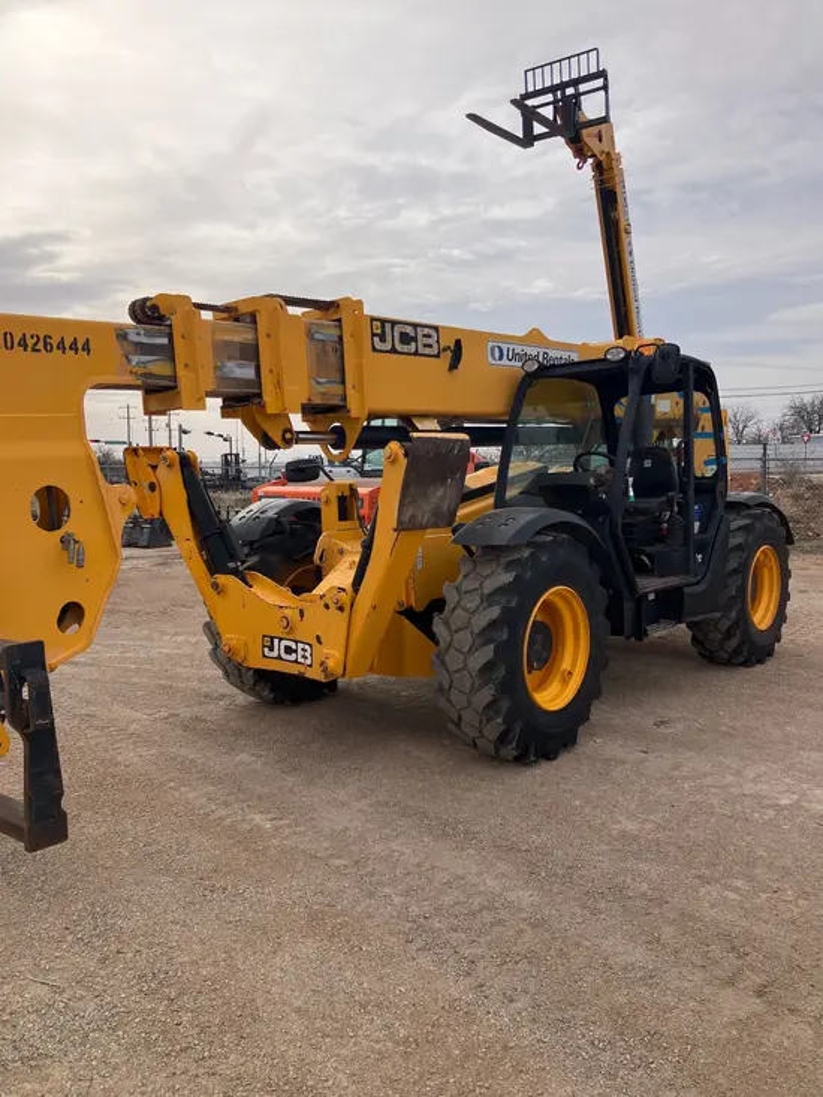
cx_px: 412
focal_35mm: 28
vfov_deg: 63.4
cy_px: 548
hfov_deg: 49.8
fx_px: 887
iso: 32
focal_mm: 3.99
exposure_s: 1/2433
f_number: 1.8
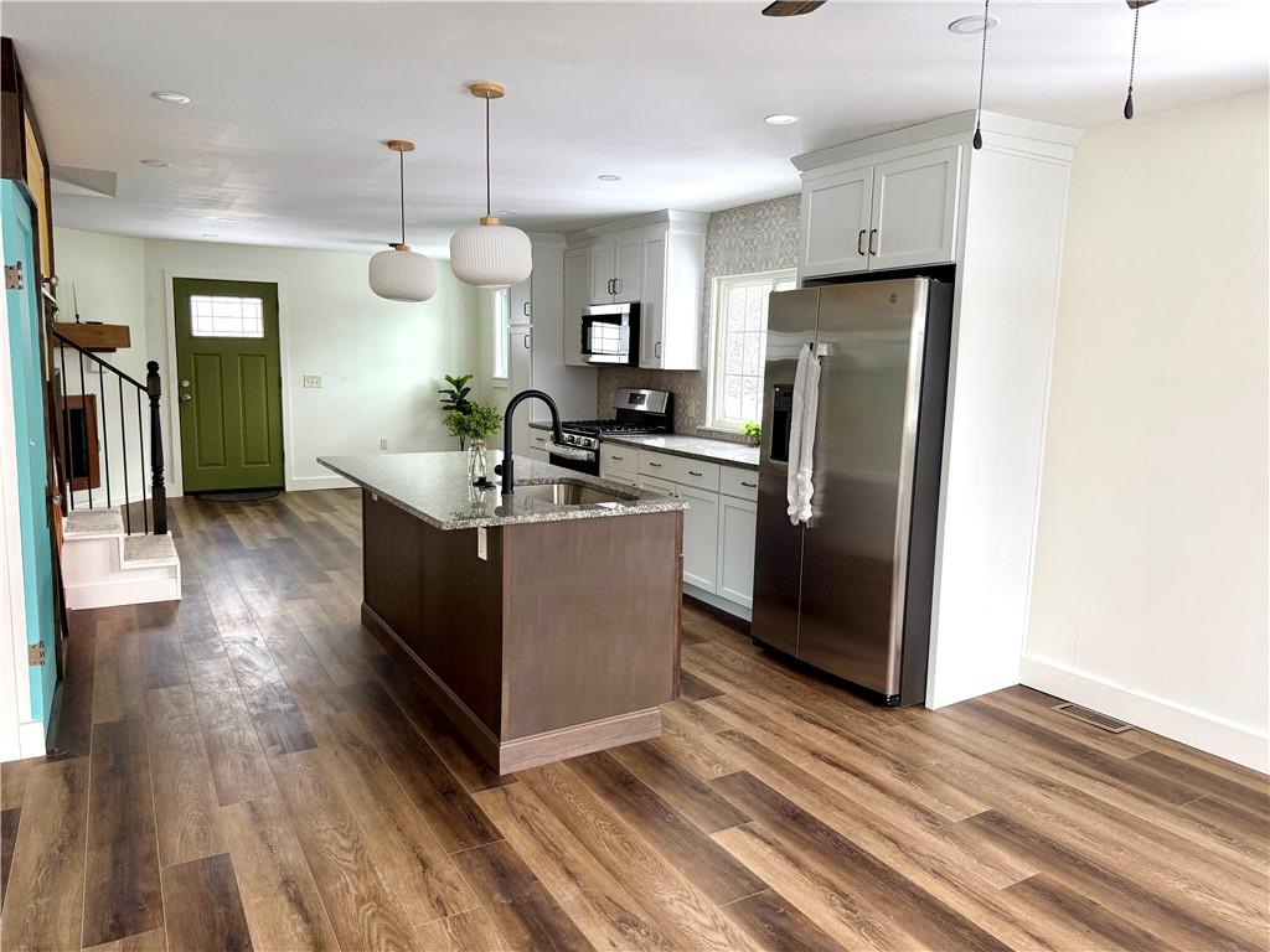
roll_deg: -1.1
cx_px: 635
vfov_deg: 56.8
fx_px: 881
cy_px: 476
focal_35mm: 24
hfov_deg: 71.6
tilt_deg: -8.5
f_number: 1.78
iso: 200
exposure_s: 1/210
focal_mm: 6.76
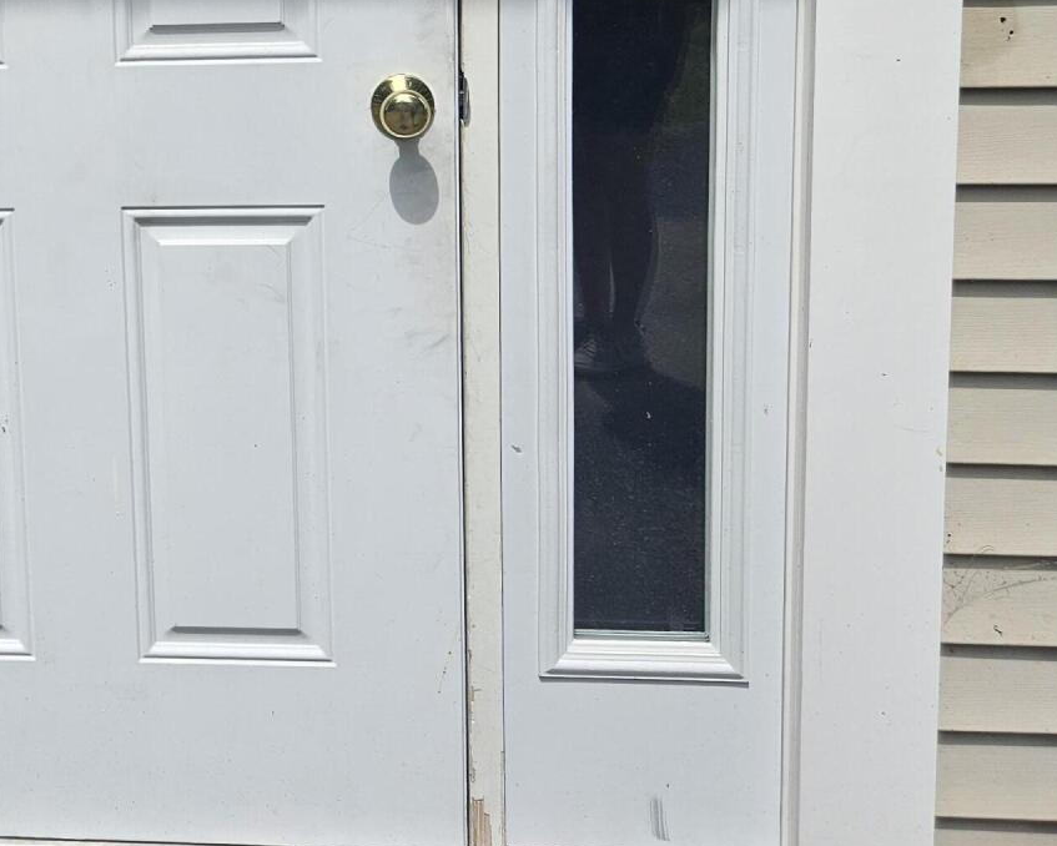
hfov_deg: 33.7
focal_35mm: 53
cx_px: 132
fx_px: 1658
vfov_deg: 27.3
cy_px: 42
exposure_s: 1/2000
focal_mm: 5.4
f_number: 1.8
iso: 25
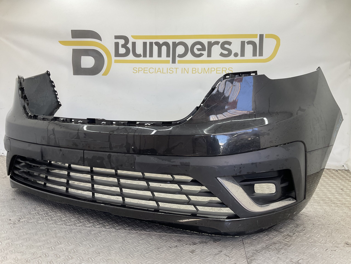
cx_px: 176
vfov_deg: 48.2
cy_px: 132
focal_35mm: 29
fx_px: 294
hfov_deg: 61.7
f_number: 1.8
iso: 20
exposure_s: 1/100
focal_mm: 3
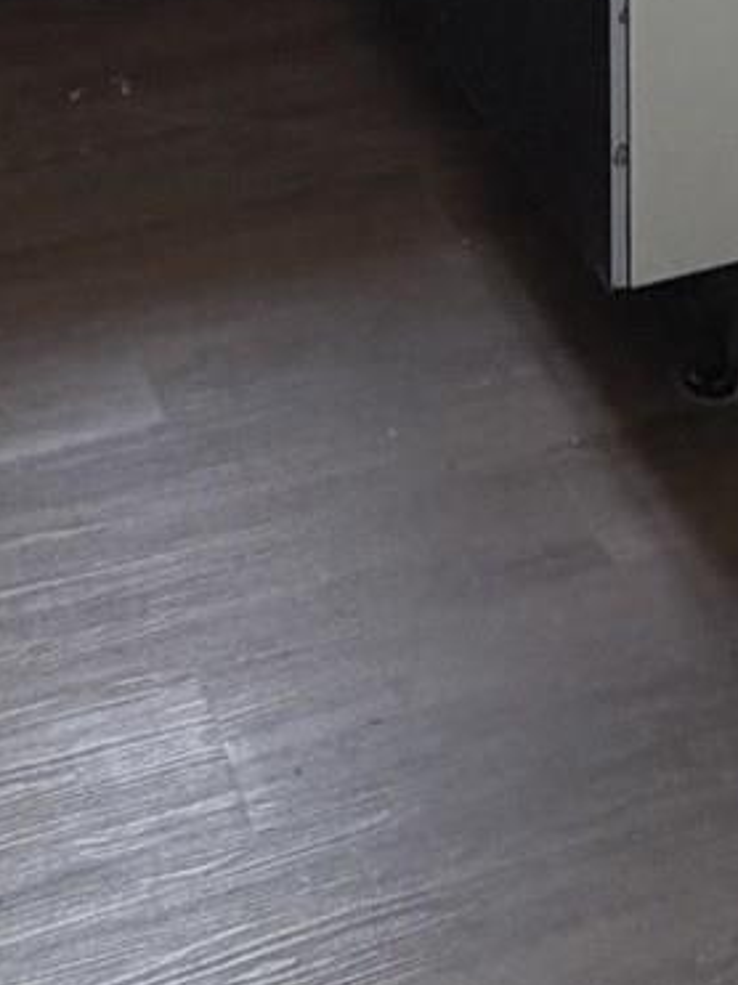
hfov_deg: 16.9
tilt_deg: -3.9
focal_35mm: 87
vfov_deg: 16.4
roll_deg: +0.6
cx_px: 441
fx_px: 2474
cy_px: -1059
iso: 200
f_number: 2.2
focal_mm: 2.22
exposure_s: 1/121
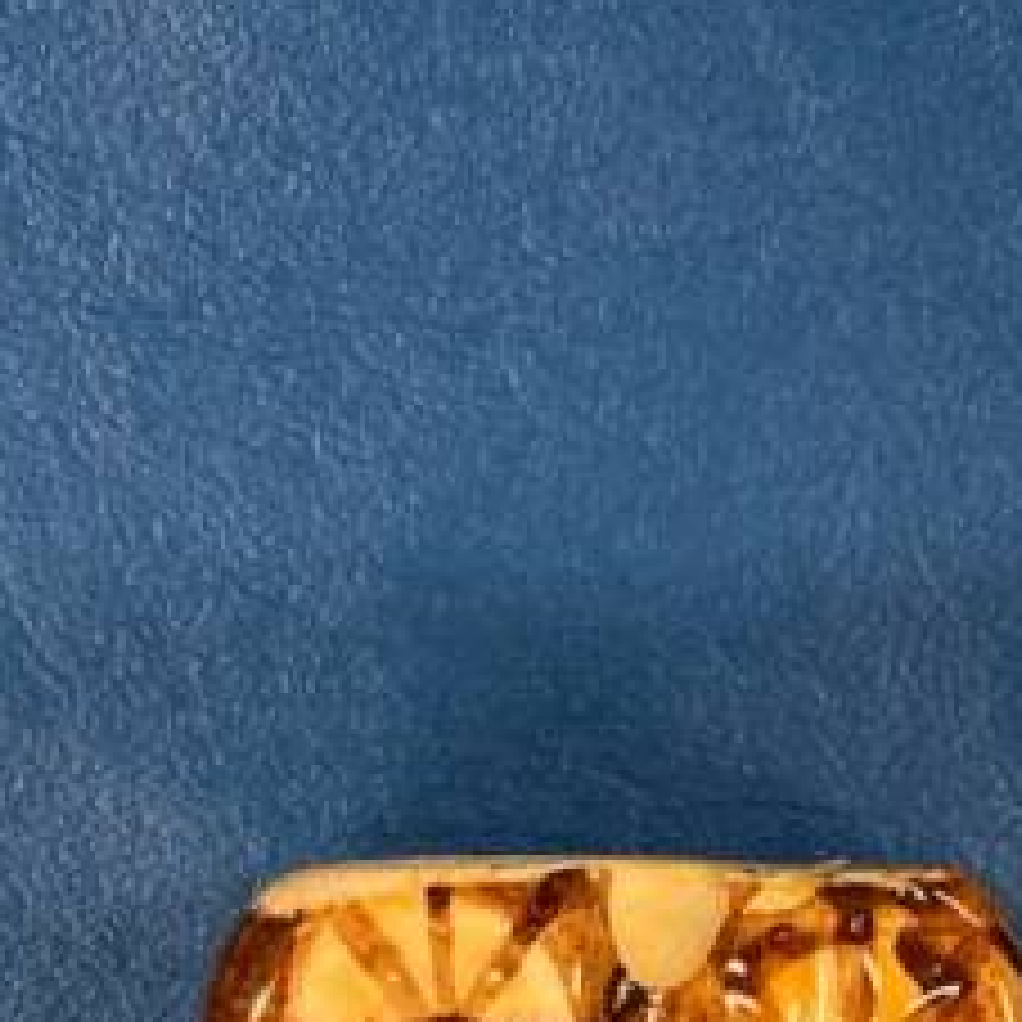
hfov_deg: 21.4
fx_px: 2706
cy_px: 1558
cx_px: 581
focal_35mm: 81
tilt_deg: -71.5
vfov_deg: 18.7
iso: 125
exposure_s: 1/120
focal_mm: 5.1
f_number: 1.6
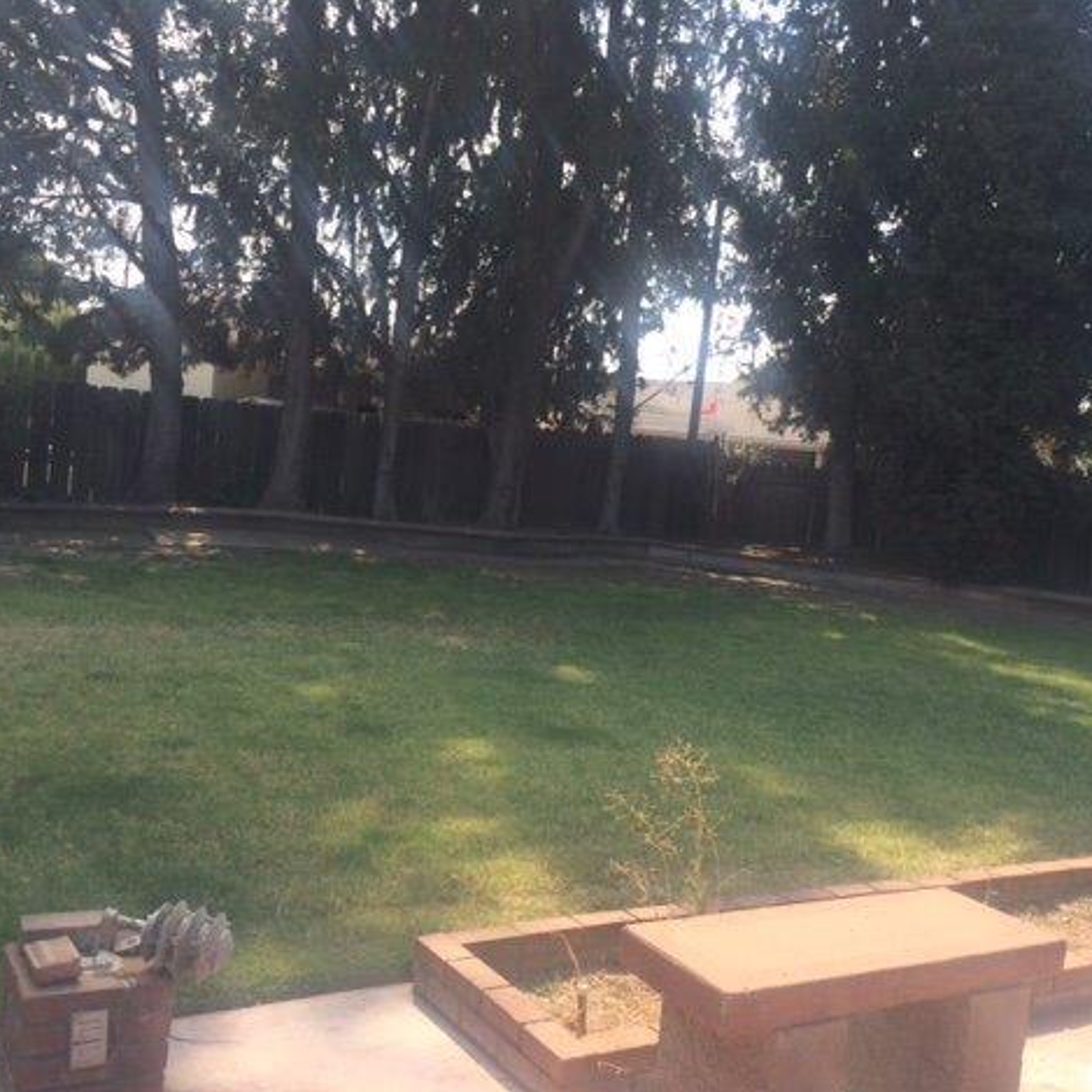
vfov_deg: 47.2
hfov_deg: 47.2
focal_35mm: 35
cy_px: 540
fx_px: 1249
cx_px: 570
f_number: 2.2
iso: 32
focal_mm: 4.15
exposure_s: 1/641
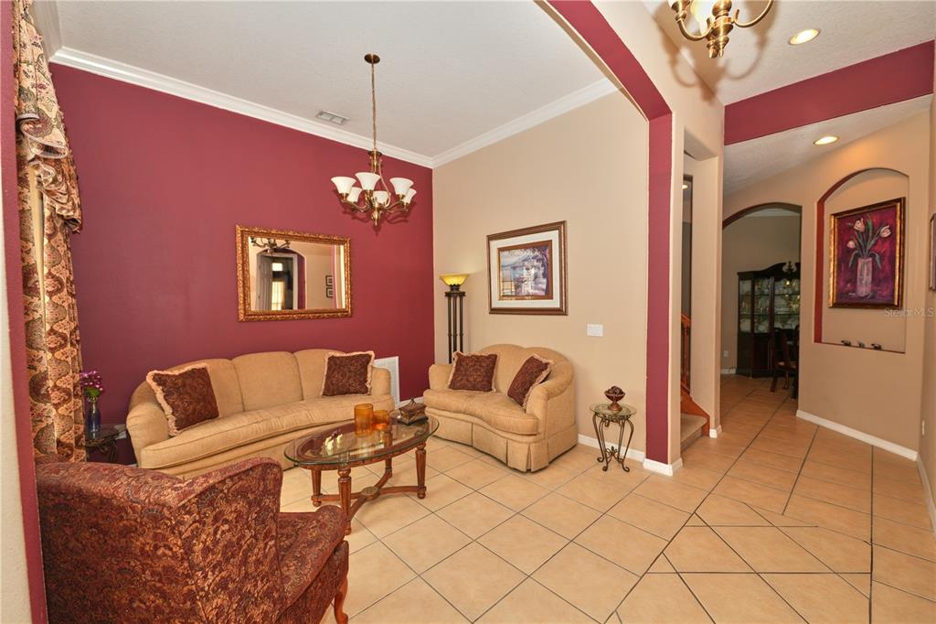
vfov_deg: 81.2
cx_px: 468
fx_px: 364
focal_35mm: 14
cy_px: 312
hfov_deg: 104.3
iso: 400
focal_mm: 14
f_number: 4
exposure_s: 1/200
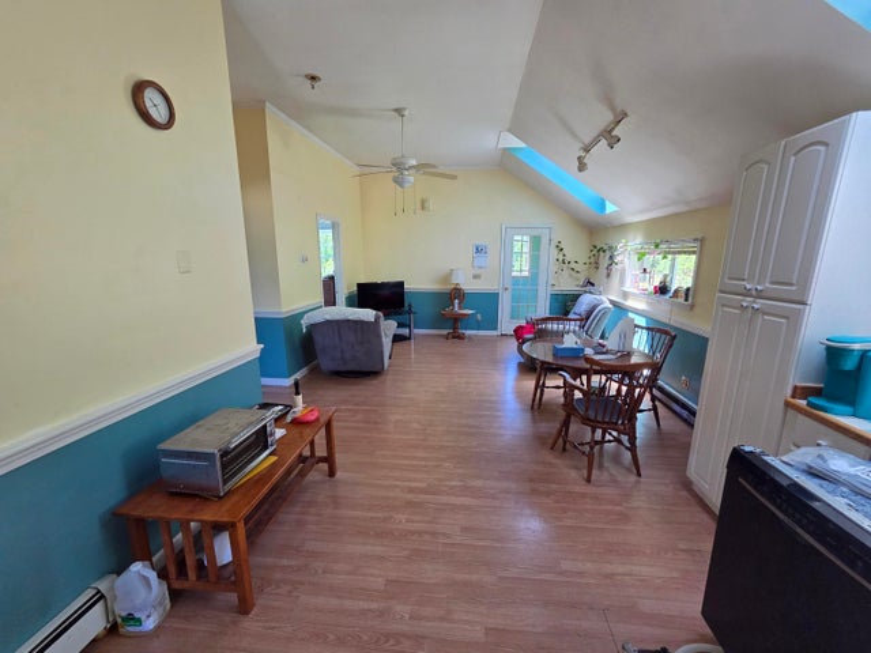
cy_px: 326
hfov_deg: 106.2
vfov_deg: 89.9
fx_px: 327
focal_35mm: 13
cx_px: 436
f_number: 2.2
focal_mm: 2.2
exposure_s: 1/120
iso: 200
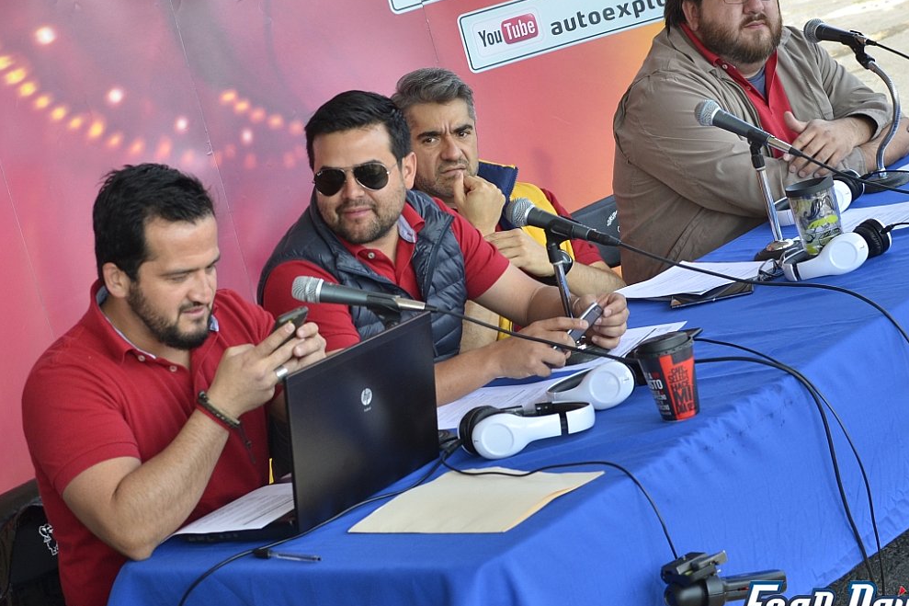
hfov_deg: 24.0
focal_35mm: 85
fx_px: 2141
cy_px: 210
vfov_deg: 16.1
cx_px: 395
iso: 250
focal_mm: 35
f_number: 5.6
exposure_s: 1/320
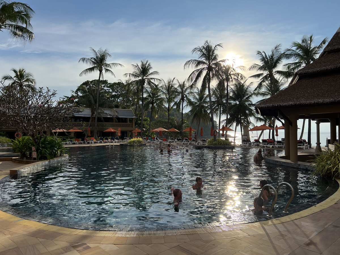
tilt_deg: +1.1
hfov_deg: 67.3
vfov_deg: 53.1
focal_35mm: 26
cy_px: 128
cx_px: 170
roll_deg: +1.0
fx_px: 255
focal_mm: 5.7
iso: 50
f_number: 1.5
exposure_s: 1/8000
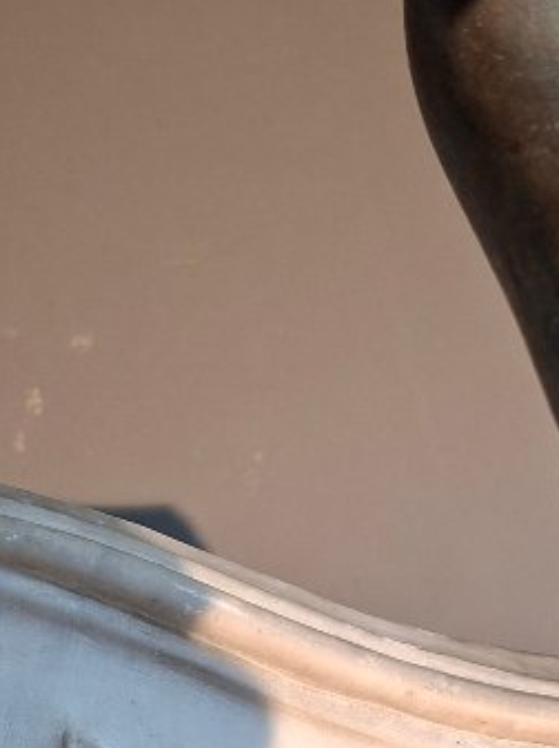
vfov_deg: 23.3
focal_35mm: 82
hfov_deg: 17.9
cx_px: 355
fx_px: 1769
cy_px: 650
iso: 400
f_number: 1.8
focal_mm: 5.54
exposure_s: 1/33
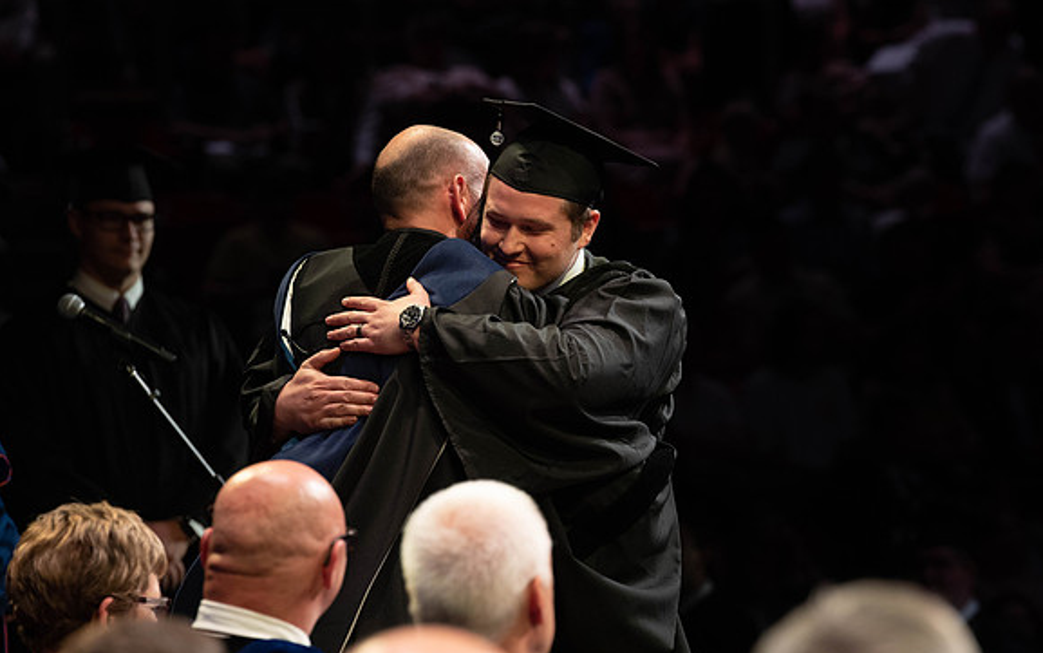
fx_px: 6170
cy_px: 319
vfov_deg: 6.1
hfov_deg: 9.7
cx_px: 615
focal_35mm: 217
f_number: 4.5
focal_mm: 180
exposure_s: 1/320
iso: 1600
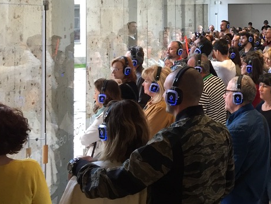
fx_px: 501
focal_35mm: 64
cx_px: 282
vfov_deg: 22.2
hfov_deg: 28.1
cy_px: 5
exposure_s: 1/33
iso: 100
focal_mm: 4.15
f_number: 2.2
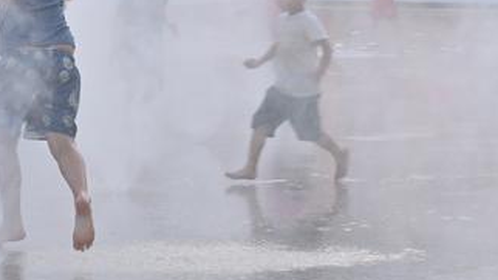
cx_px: -186
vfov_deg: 5.8
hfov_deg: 10.3
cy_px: -162
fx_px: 2707
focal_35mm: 205
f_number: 8
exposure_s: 1/90
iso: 800
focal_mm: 70
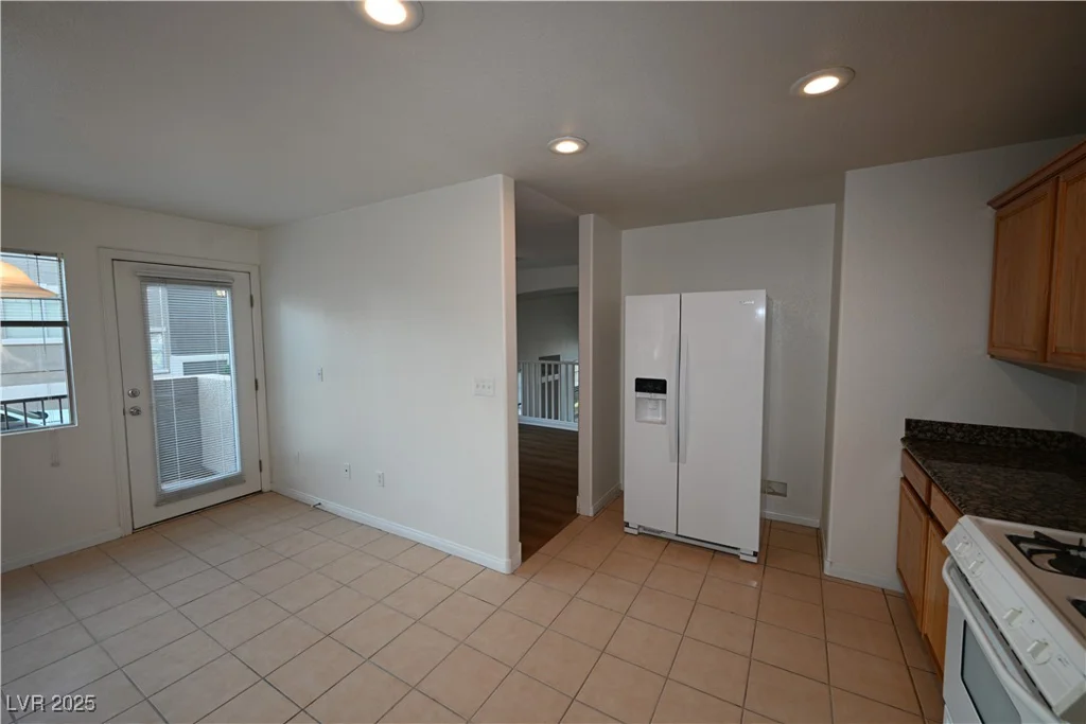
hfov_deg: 104.2
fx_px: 422
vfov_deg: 81.2
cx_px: 543
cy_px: 362
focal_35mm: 14
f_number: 4.5
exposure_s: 1/80
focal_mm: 14
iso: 640
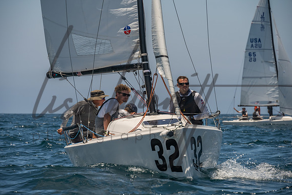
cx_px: 145
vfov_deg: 6.7
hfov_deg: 10.0
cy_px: 98
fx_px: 1663
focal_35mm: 205
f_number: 9
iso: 640
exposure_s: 1/1000
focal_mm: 200
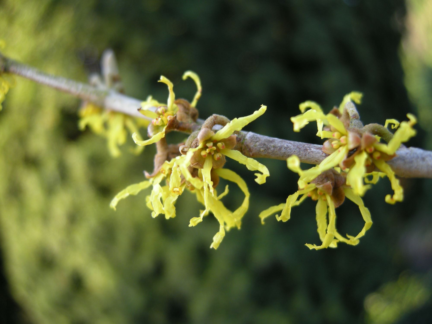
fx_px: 437
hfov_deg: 52.6
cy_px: 162
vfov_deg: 40.7
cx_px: 216
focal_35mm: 35
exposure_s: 1/50.1
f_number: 2.7
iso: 83
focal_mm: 7.5
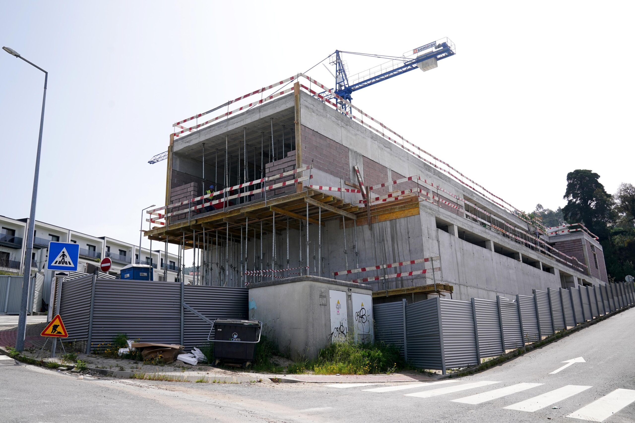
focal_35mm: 29
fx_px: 511
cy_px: 212
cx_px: 318
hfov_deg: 63.7
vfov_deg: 45.0
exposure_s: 1/800
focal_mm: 29
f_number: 8
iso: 320
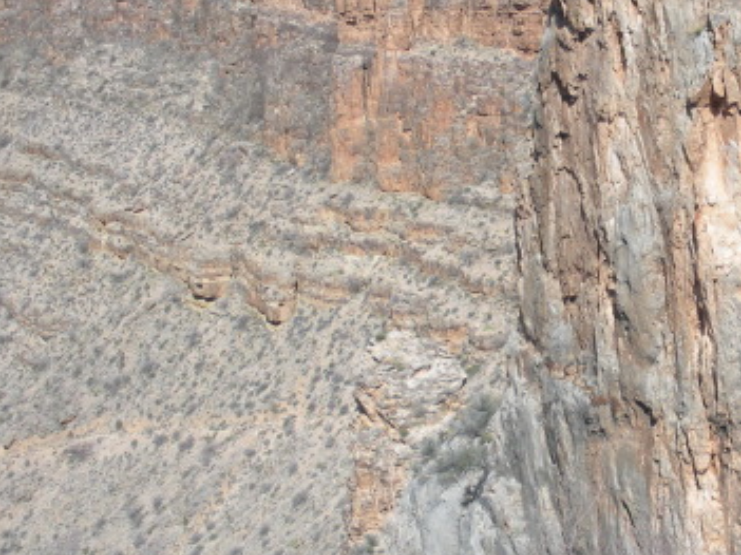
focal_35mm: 82
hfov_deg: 22.7
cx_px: 771
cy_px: 222
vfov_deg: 18.0
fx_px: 1755
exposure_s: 1/520
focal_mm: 6.3
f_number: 3.5
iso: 64
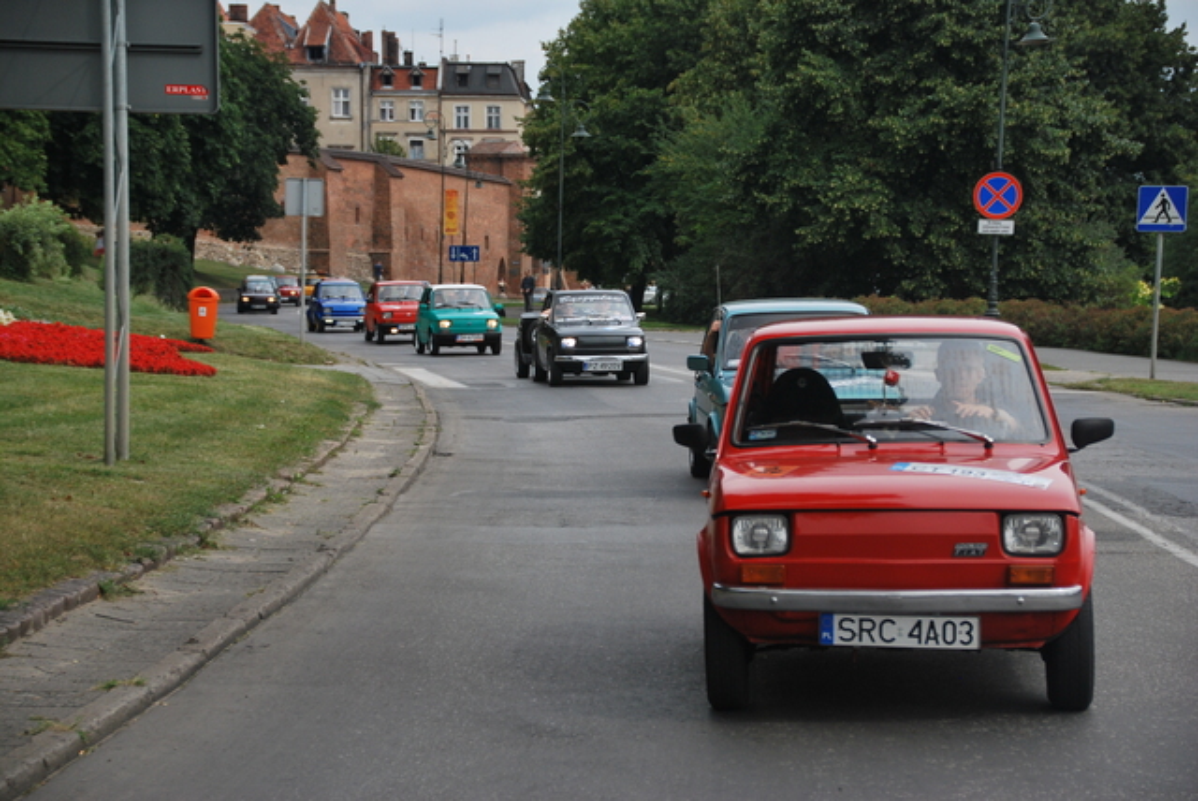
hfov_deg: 21.9
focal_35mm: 93
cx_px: 599
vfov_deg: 14.7
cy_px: 400
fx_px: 3098
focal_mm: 62
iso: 250
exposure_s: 1/500
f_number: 5.3
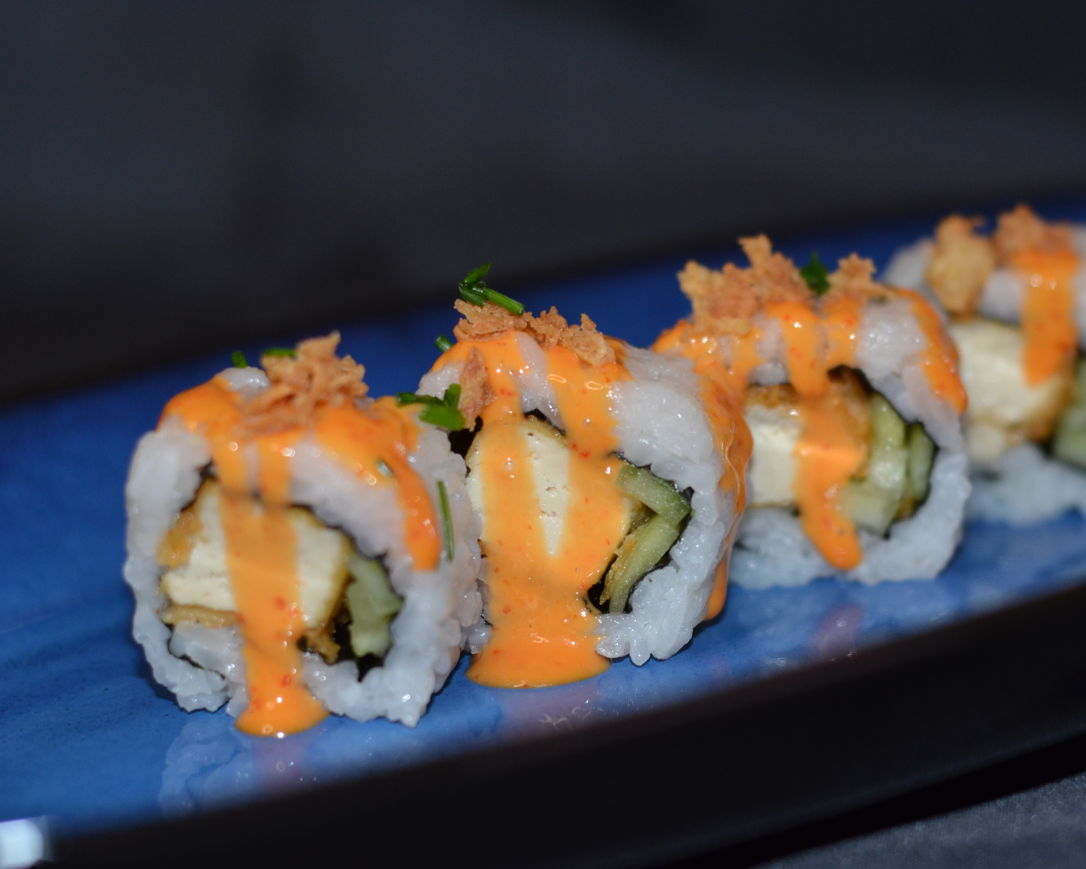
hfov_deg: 22.5
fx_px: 2732
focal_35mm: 85
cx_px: 645
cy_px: 434
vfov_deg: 18.1
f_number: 2.8
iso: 640
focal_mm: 50
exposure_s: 1/60
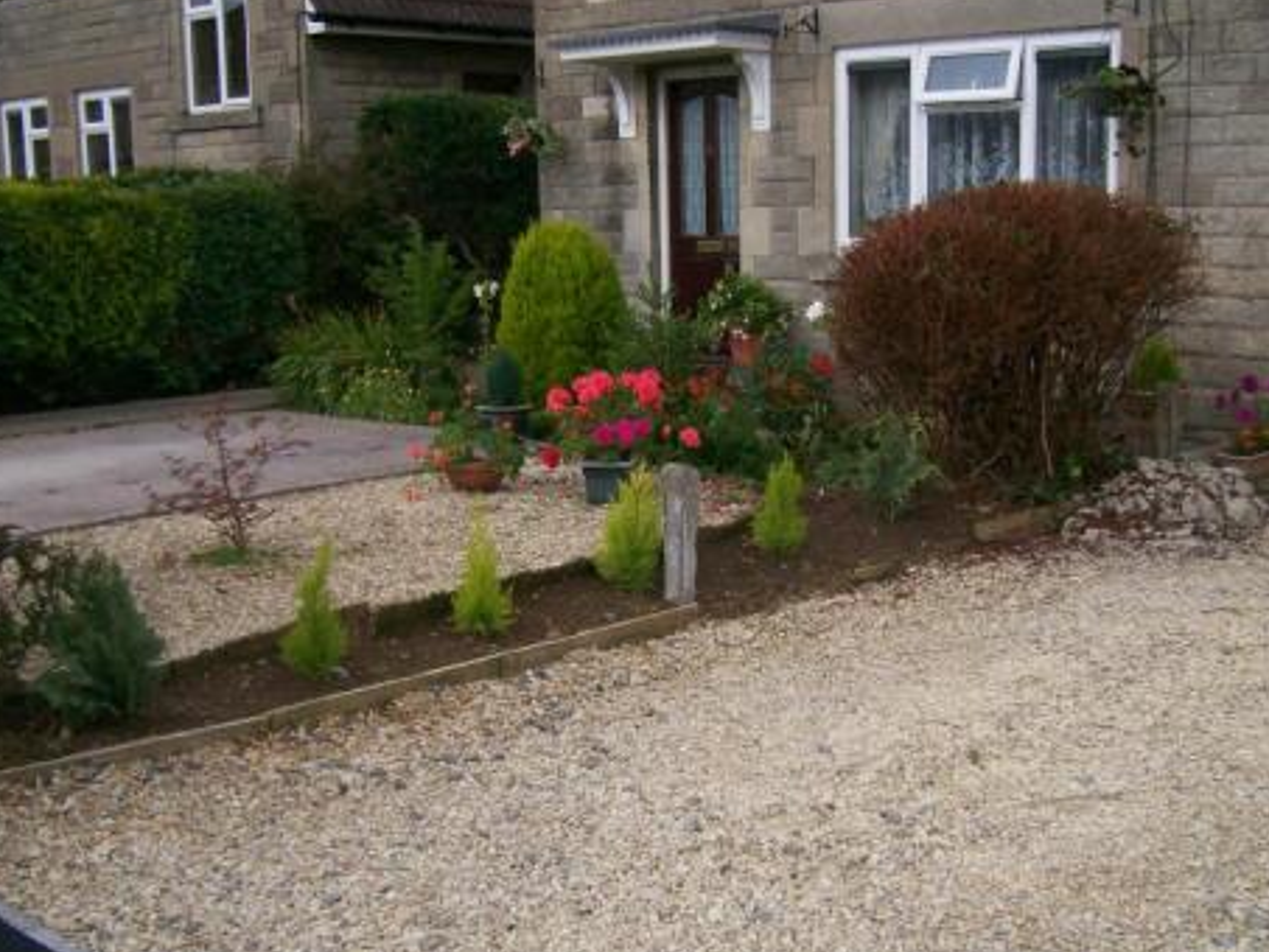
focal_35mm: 45
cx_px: 663
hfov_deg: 42.1
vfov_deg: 32.2
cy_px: 531
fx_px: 1650
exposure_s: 1/123
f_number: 7.2
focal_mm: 5.8
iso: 80
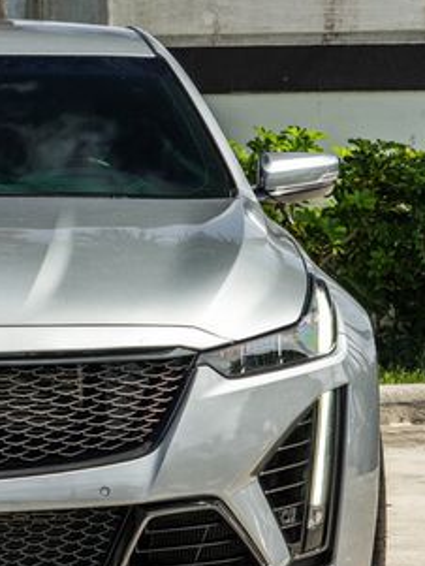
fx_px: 3141
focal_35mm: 192
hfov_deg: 7.7
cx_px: -52
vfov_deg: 10.3
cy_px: 316
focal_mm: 66
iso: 160
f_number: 8
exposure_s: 1/125
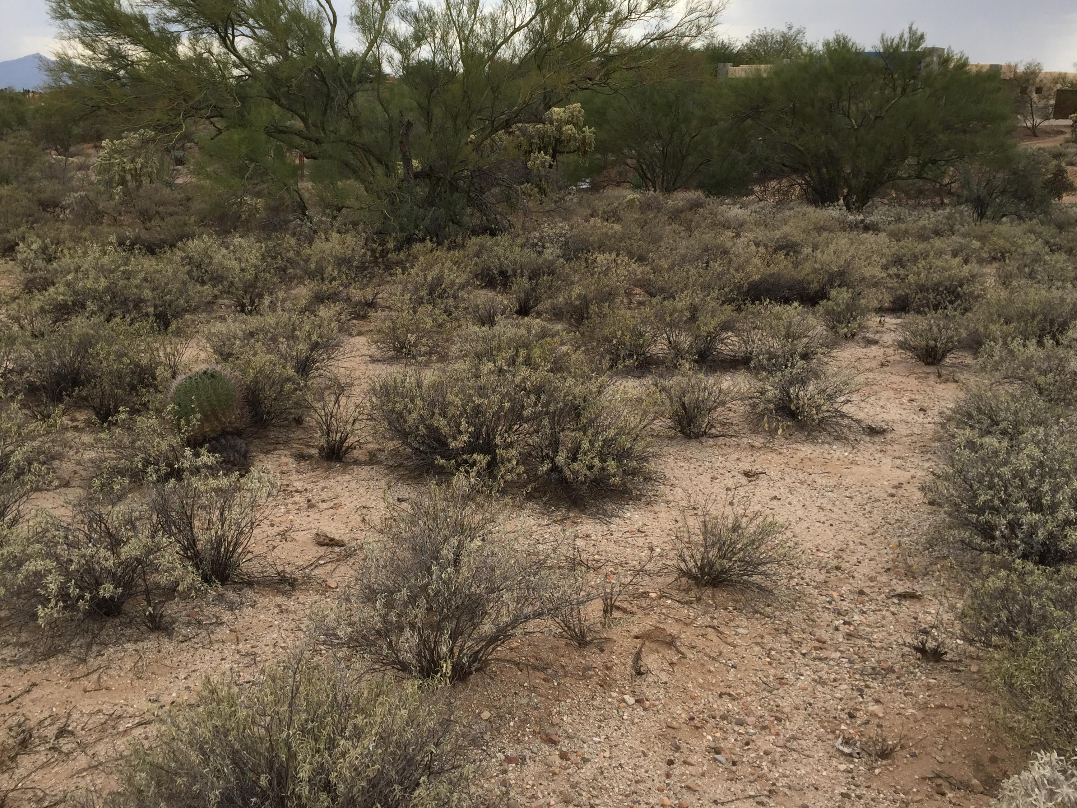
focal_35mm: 33
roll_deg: -2.4
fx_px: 1027
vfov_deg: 42.9
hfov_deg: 55.3
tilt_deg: -14.6
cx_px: 515
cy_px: 353
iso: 32
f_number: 2.2
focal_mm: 4.15
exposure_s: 1/449
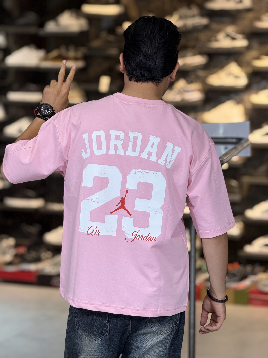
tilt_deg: -5.6
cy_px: 179
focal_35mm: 120
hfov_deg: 12.3
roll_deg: -0.9
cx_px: 134
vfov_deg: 16.4
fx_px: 1239
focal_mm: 15.66
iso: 80
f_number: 2.8
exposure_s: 1/100
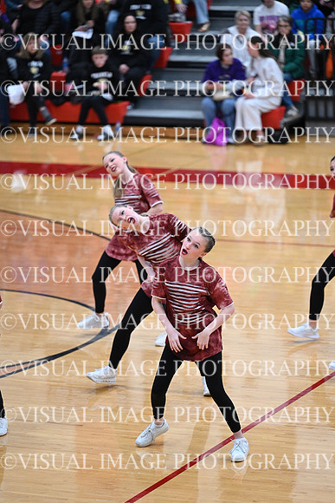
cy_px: 252
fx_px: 2511
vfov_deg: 11.4
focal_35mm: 180
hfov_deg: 7.6
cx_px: 168
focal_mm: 180
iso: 4000
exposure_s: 1/400
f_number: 2.8
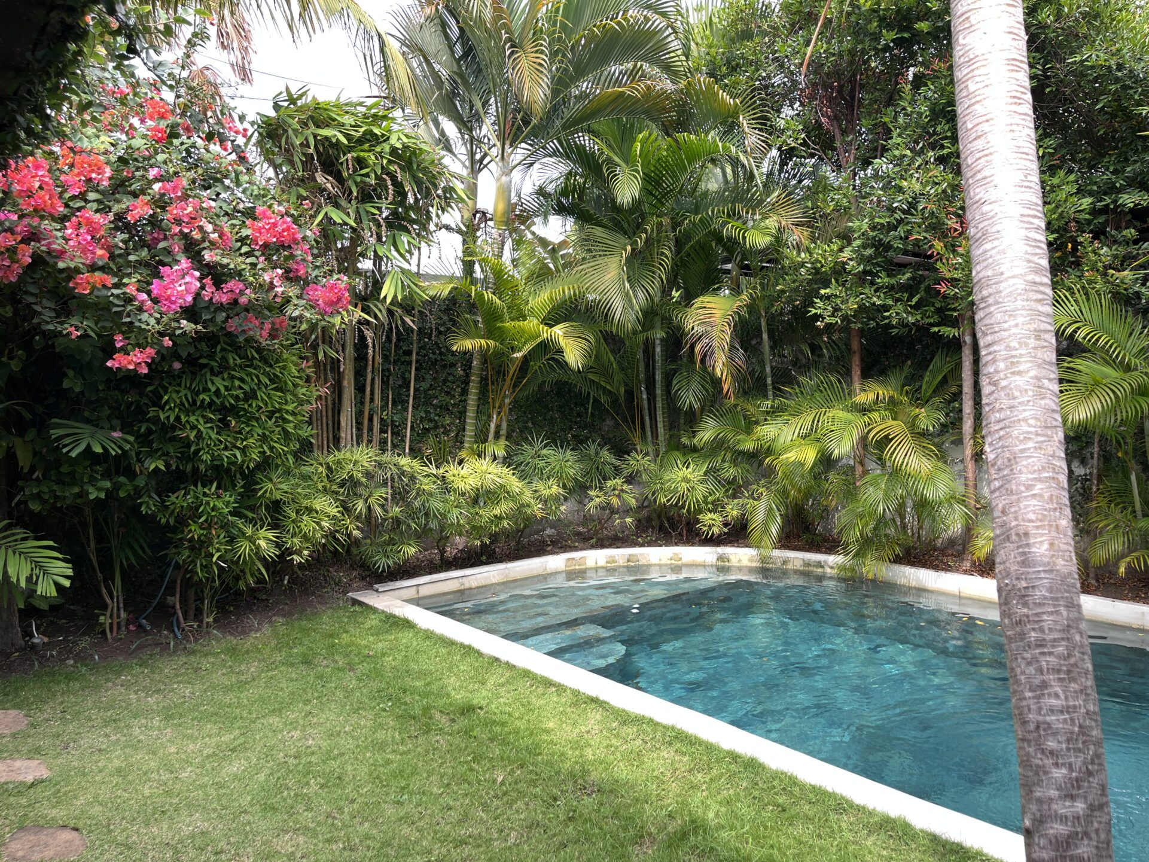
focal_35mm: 26
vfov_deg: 53.1
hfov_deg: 67.3
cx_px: 574
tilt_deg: -3.5
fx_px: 863
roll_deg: +1.4
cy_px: 431
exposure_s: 1/122
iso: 32
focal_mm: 5.1
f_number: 1.6
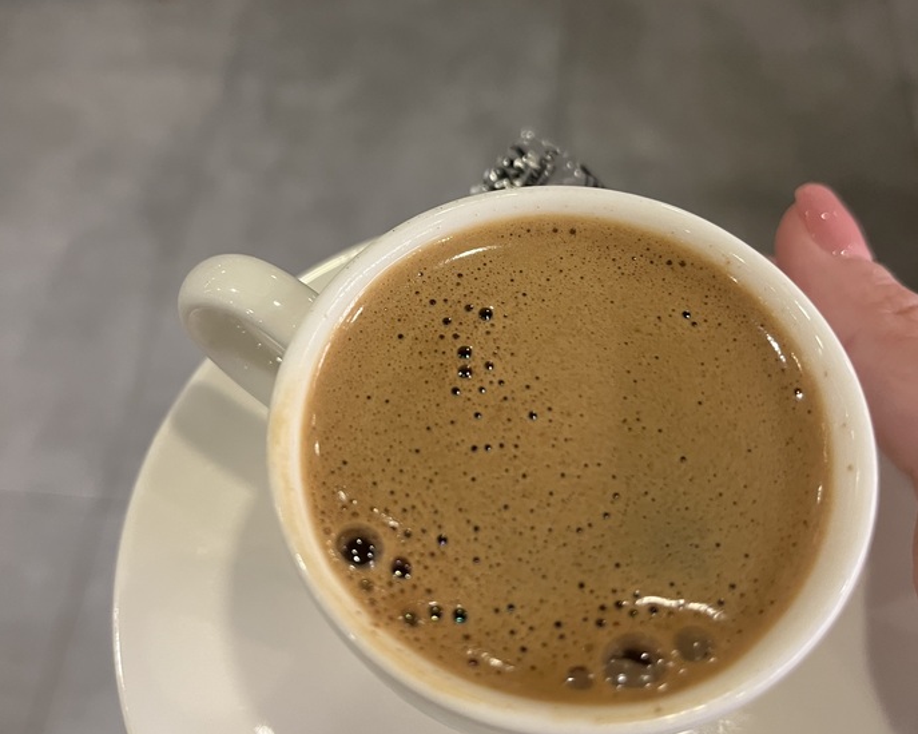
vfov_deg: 43.1
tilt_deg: -57.8
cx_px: 460
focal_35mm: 34
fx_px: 923
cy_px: 291
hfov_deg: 52.9
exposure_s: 1/50
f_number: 1.6
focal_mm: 5.1
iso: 320
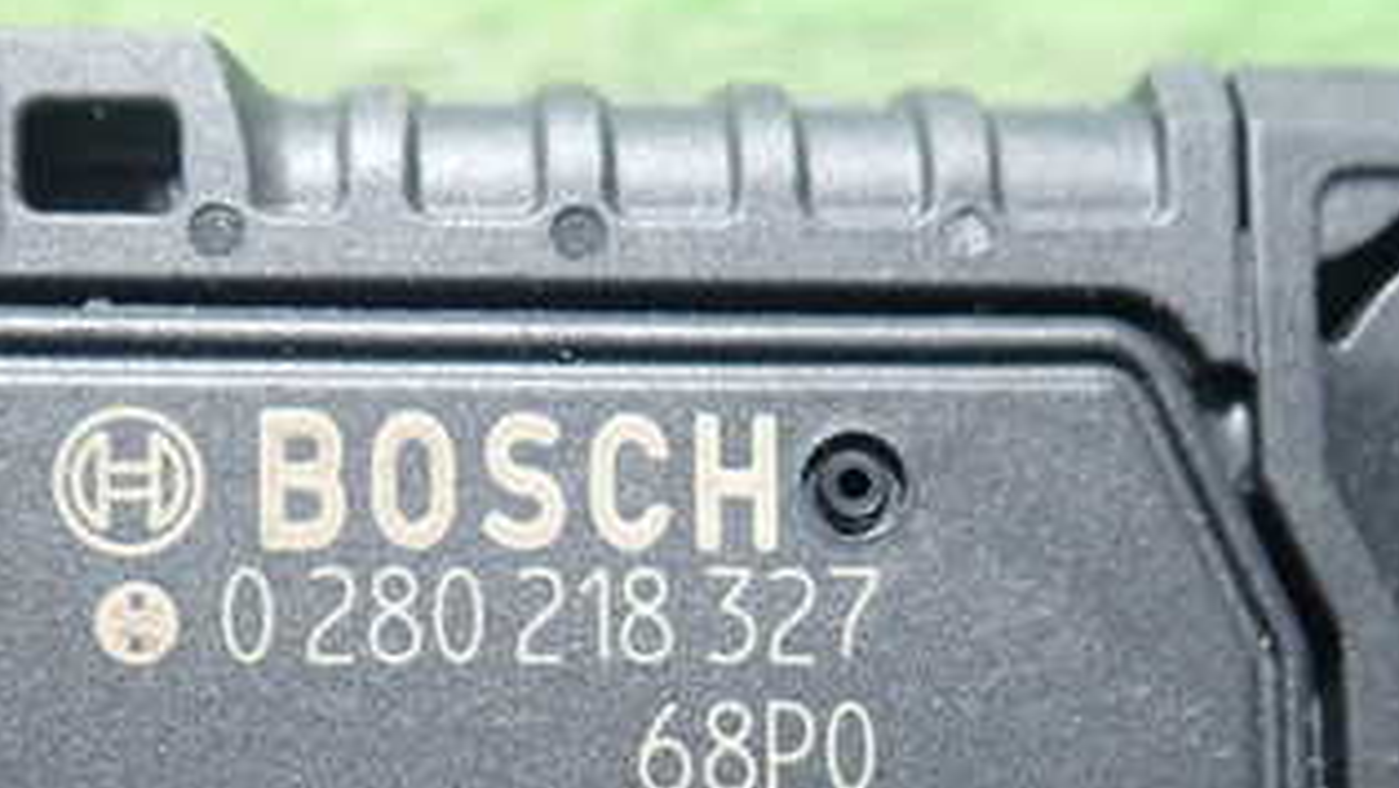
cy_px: 868
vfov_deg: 18.7
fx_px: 2301
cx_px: 602
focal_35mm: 62
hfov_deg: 33.8
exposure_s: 1/60
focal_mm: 5.5
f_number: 2.3
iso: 800
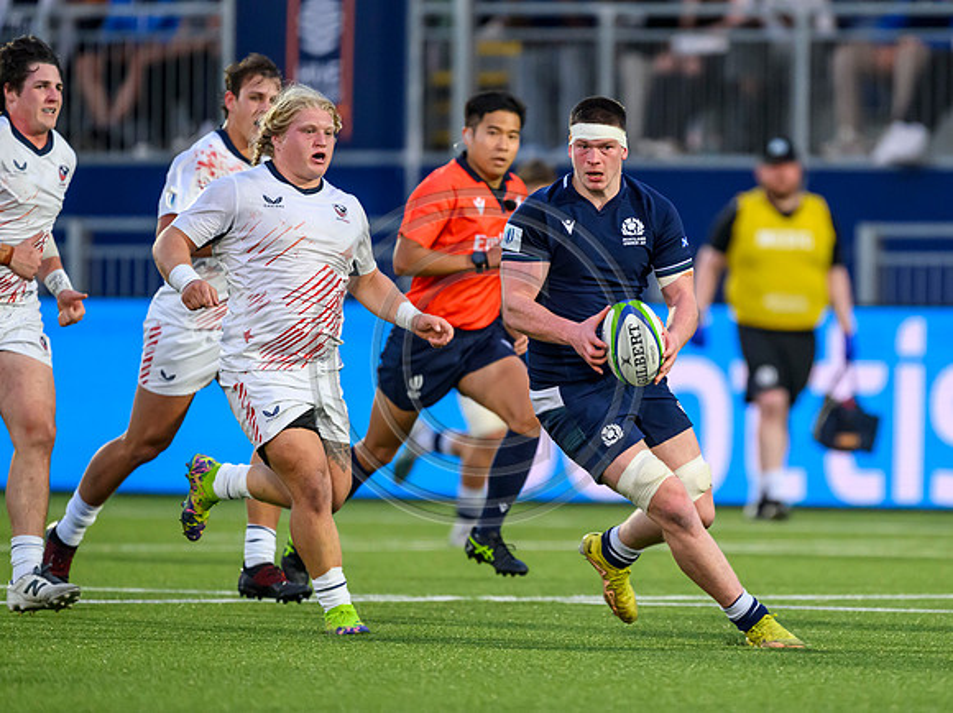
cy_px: 336
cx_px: 651
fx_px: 20424
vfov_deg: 2.0
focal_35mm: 742
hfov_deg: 2.7
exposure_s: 1/1000
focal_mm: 560
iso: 4000
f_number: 4
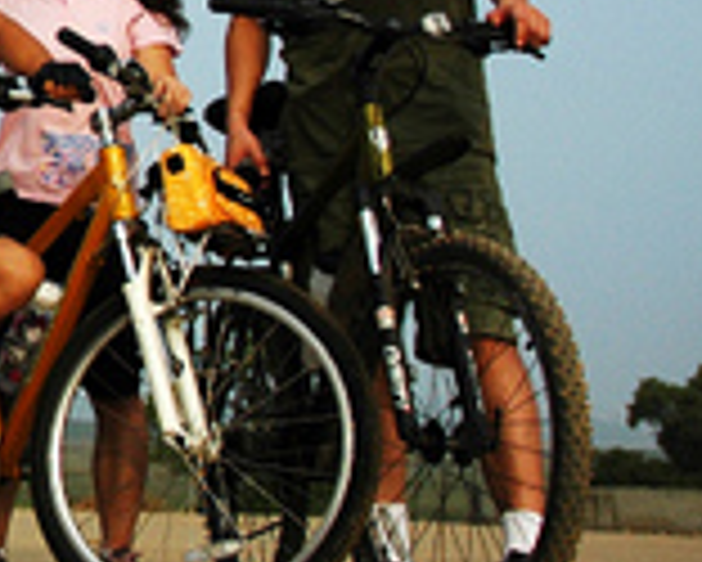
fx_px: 2017
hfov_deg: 17.0
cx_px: -477
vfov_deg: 15.6
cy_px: 31
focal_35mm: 97
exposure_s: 1/2500
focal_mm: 18
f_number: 3.5
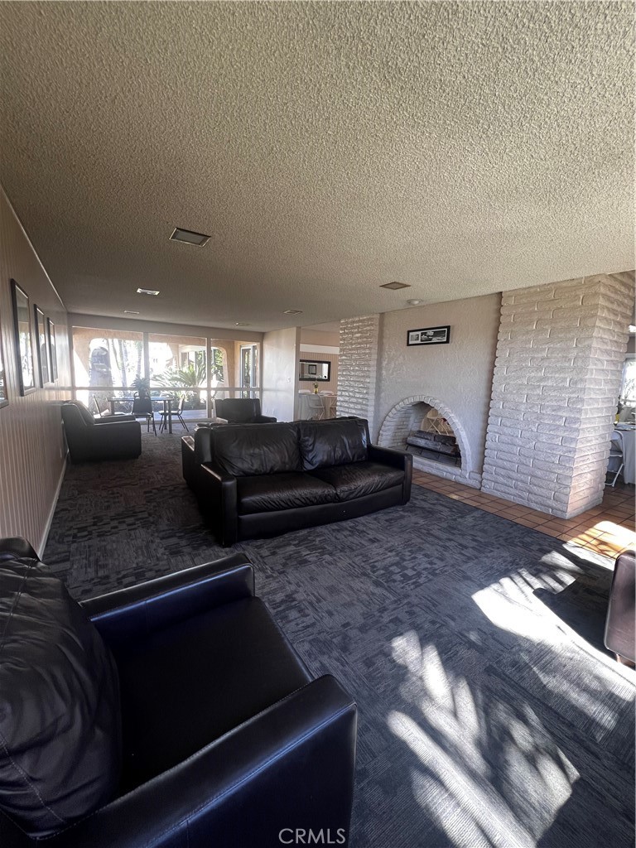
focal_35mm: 13
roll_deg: -2.2
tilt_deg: -8.5
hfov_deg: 89.9
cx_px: 318
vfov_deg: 106.2
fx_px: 318
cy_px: 424
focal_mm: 1.57
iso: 160
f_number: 1.8
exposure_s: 1/99
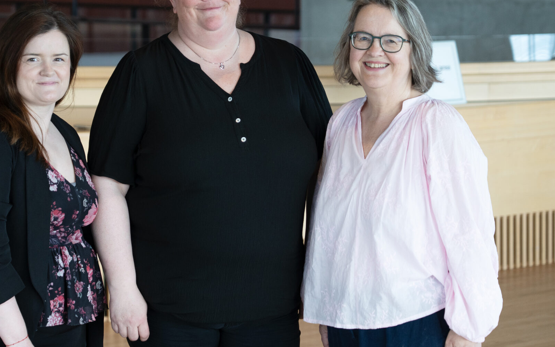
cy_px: 171
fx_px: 2011
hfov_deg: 15.7
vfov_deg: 9.9
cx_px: 241
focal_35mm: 133
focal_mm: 82
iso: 640
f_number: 4
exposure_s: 1/200
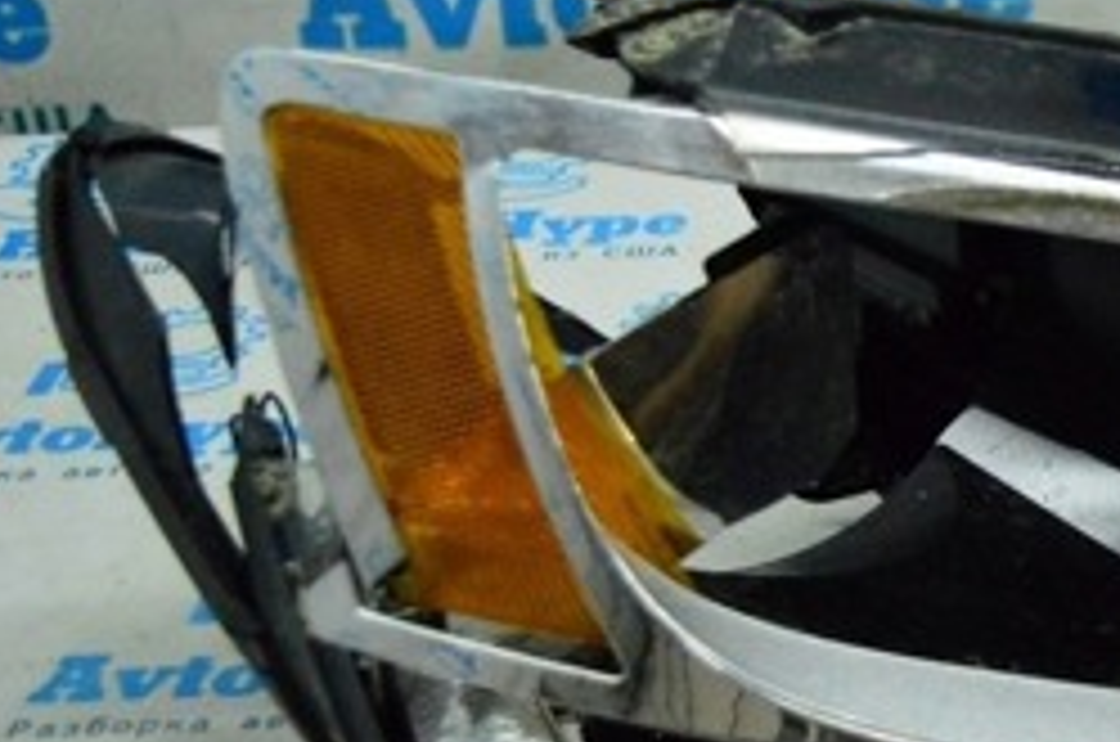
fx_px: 3238
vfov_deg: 13.1
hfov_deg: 18.5
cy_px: 389
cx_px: 1394
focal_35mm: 104
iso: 6400
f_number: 4
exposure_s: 1/1000
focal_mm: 27
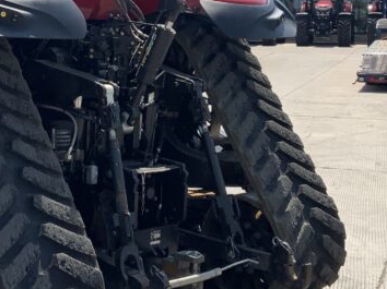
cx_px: 112
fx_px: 938
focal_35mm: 84
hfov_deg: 23.1
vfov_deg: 17.4
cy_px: 55
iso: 16
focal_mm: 3
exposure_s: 1/1984
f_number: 1.8
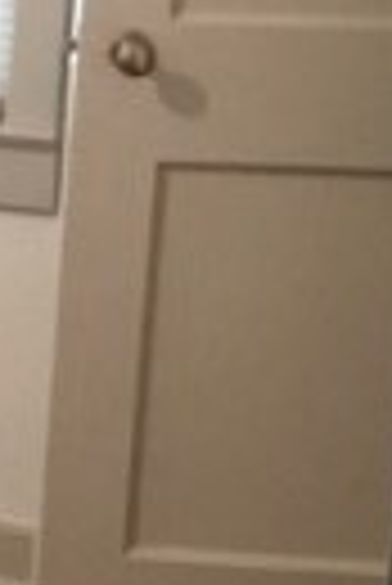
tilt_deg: -13.8
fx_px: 2899
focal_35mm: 178
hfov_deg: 6.9
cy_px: 144
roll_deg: +0.2
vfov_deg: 11.5
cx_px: -816
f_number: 2.2
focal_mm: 4.15
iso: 125
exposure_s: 1/10
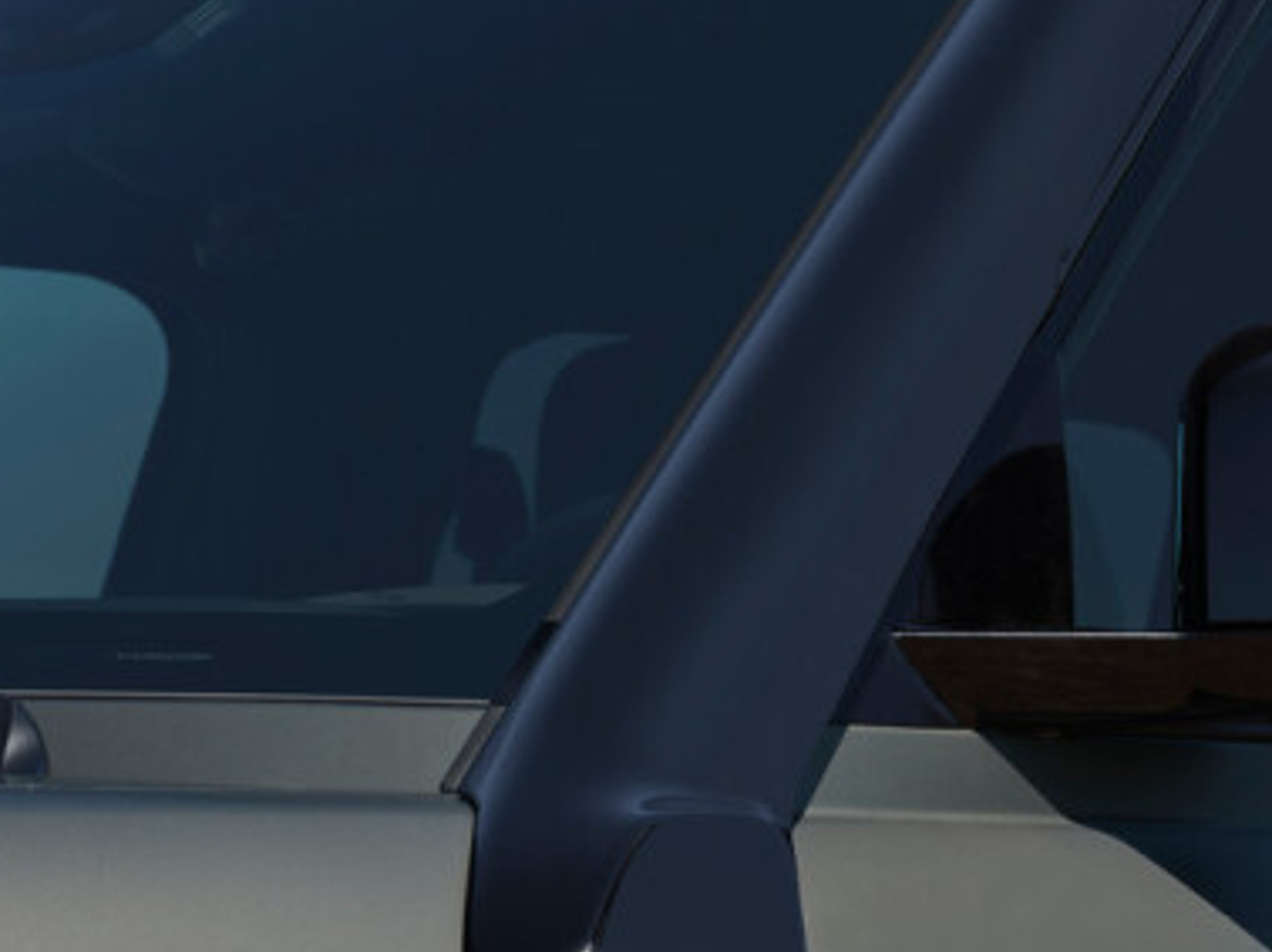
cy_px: 834
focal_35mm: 251
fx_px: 9217
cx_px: 522
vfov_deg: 5.9
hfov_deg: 7.9
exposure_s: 1/80
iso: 100
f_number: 13
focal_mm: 100
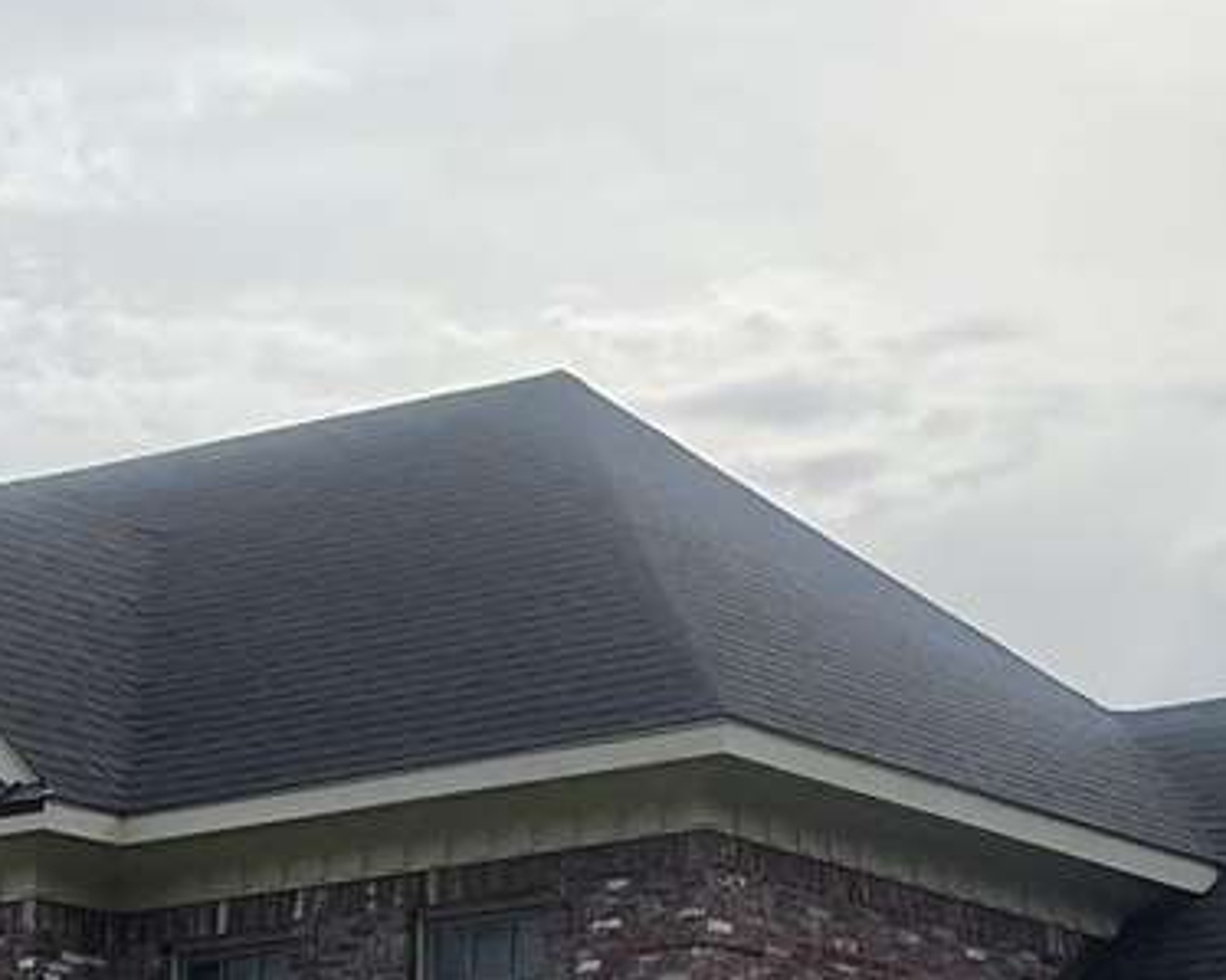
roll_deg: +1.1
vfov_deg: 10.9
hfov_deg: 13.8
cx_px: 875
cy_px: 1118
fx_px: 5042
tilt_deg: +7.5
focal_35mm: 139
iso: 32
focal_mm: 4.2
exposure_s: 1/8403
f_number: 1.6
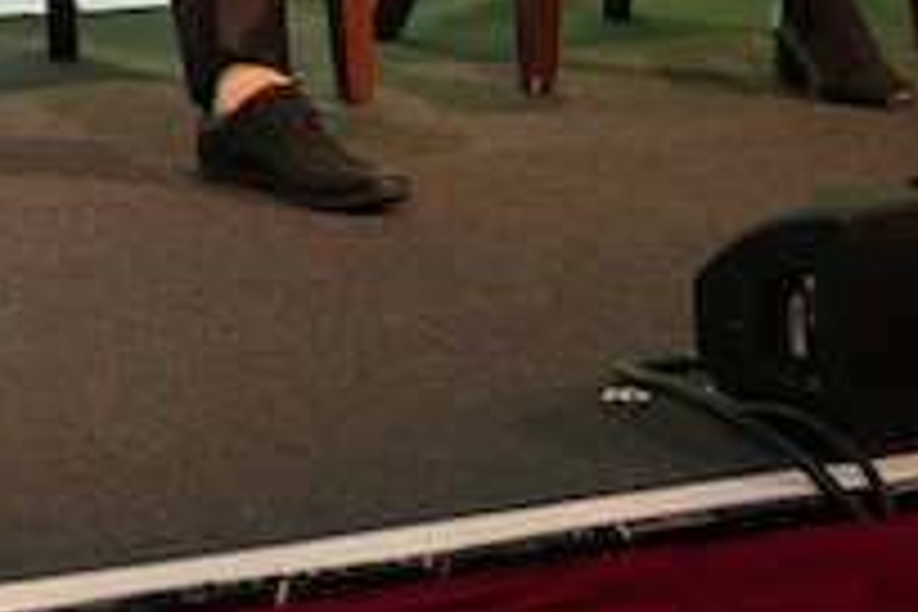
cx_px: -248
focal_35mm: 147
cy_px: -594
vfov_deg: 8.8
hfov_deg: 13.5
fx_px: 3748
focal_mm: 30
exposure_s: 1/100
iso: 250
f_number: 2.8
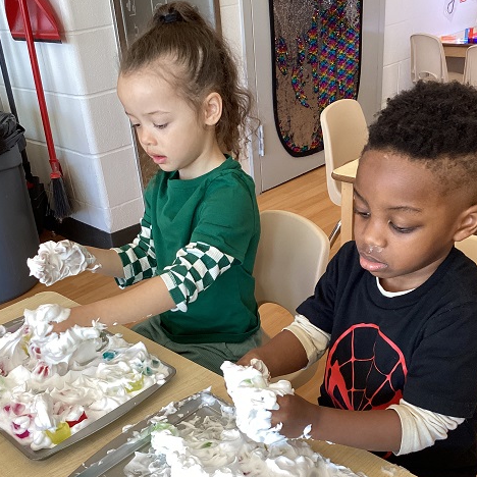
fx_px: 608
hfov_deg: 42.8
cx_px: 235
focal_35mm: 39
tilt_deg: -31.8
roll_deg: +5.5
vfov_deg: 42.3
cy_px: 319
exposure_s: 1/60
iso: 100
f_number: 2.4
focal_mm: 3.3
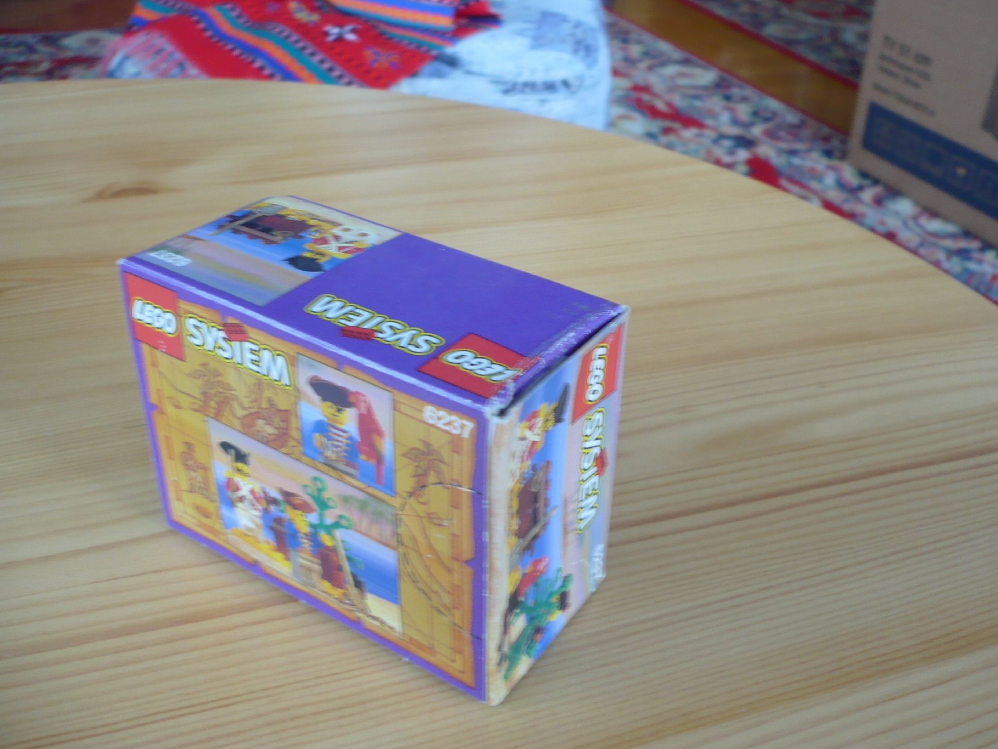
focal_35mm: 36
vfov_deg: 39.7
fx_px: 1038
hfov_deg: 51.3
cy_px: 373
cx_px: 511
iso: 100
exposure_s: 1/20
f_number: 2.8
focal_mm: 5.8
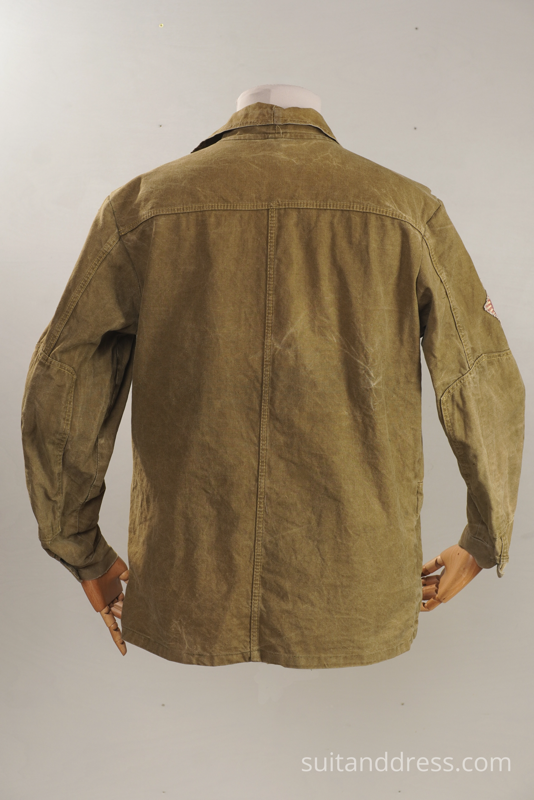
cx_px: 267
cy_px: 400
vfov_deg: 41.1
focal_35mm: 48
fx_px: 1068
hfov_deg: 28.1
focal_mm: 32
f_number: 6.3
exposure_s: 1/20
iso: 200
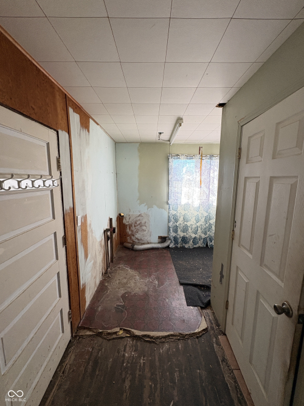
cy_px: 203
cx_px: 152
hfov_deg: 85.7
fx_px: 164
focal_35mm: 14
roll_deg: -0.1
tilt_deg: -7.9
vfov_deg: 102.1
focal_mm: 2.22
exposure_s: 1/70
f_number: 2.2
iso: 200
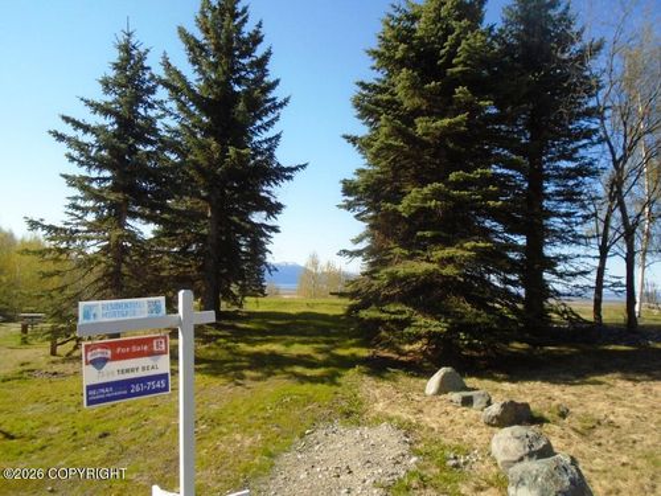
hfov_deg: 67.3
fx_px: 496
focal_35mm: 26
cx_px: 330
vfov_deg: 53.1
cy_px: 248
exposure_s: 1/800
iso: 100
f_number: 3.2
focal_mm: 4.6
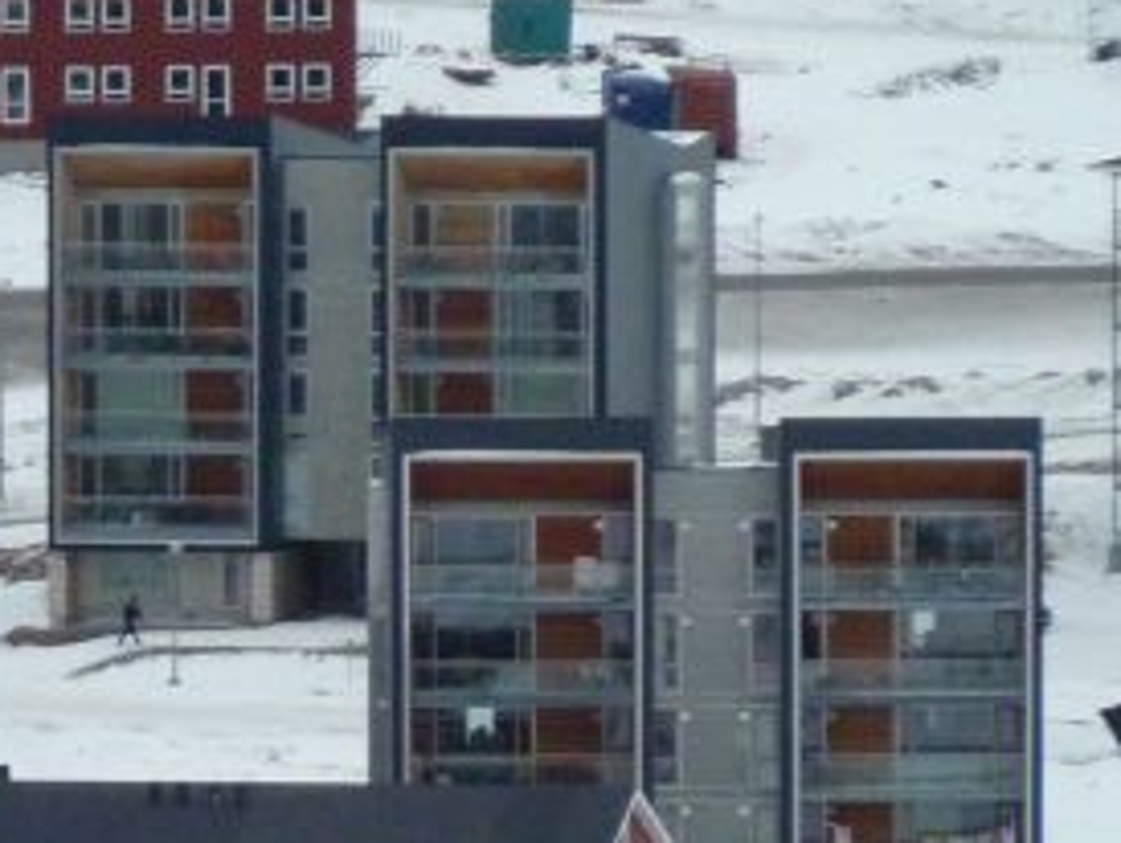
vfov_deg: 2.1
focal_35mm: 706
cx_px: -511
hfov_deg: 2.8
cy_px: 745
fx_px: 22883
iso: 320
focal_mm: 39.7
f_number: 4.7
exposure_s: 1/500
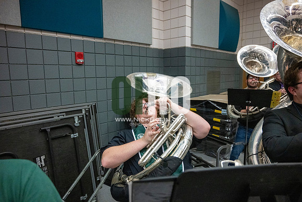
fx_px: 201
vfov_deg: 53.2
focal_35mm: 24
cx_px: 151
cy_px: 101
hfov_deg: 73.7
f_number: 4
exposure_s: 1/500
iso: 10000
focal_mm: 24
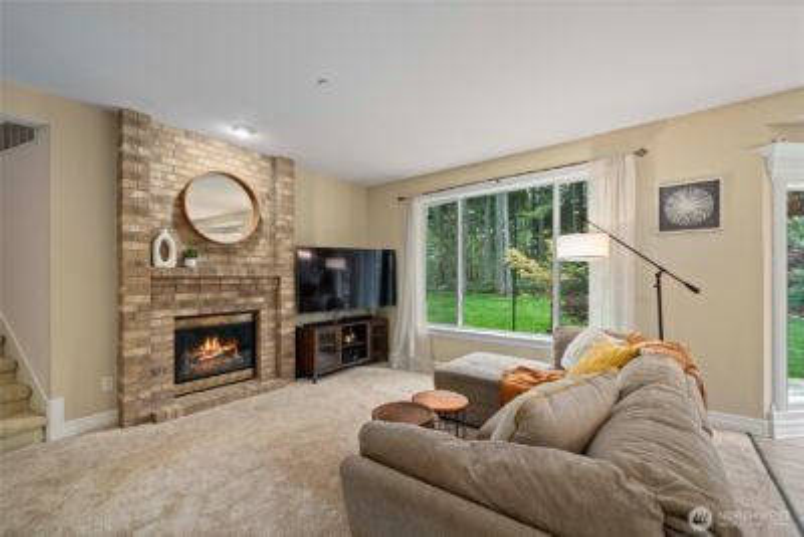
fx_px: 313
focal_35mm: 14
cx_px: 402
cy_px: 268
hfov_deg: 104.2
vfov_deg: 81.3
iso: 1250
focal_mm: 14
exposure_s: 1/20
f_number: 7.1
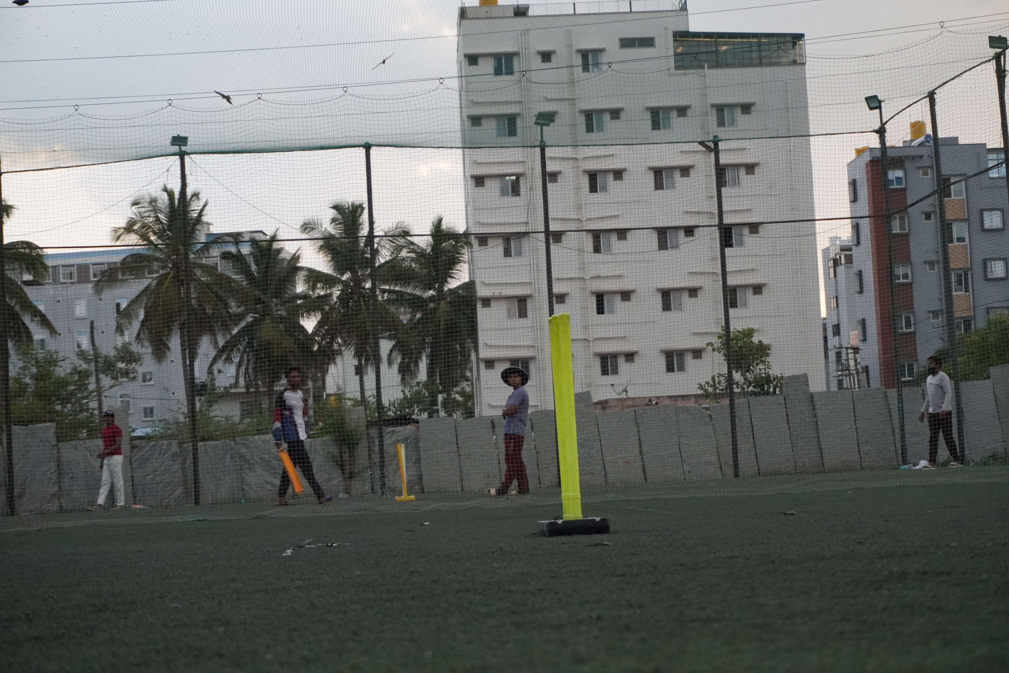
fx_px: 2102
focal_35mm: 75
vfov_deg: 18.2
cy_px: 336
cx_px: 504
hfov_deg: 27.0
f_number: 5.6
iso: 2500
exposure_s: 1/1000
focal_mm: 50
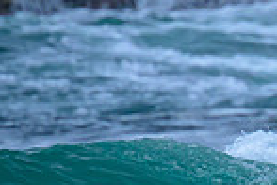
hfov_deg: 0.7
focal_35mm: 3038
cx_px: 546
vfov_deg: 0.5
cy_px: 221
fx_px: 23374
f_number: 8
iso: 1250
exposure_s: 1/2000
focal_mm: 560
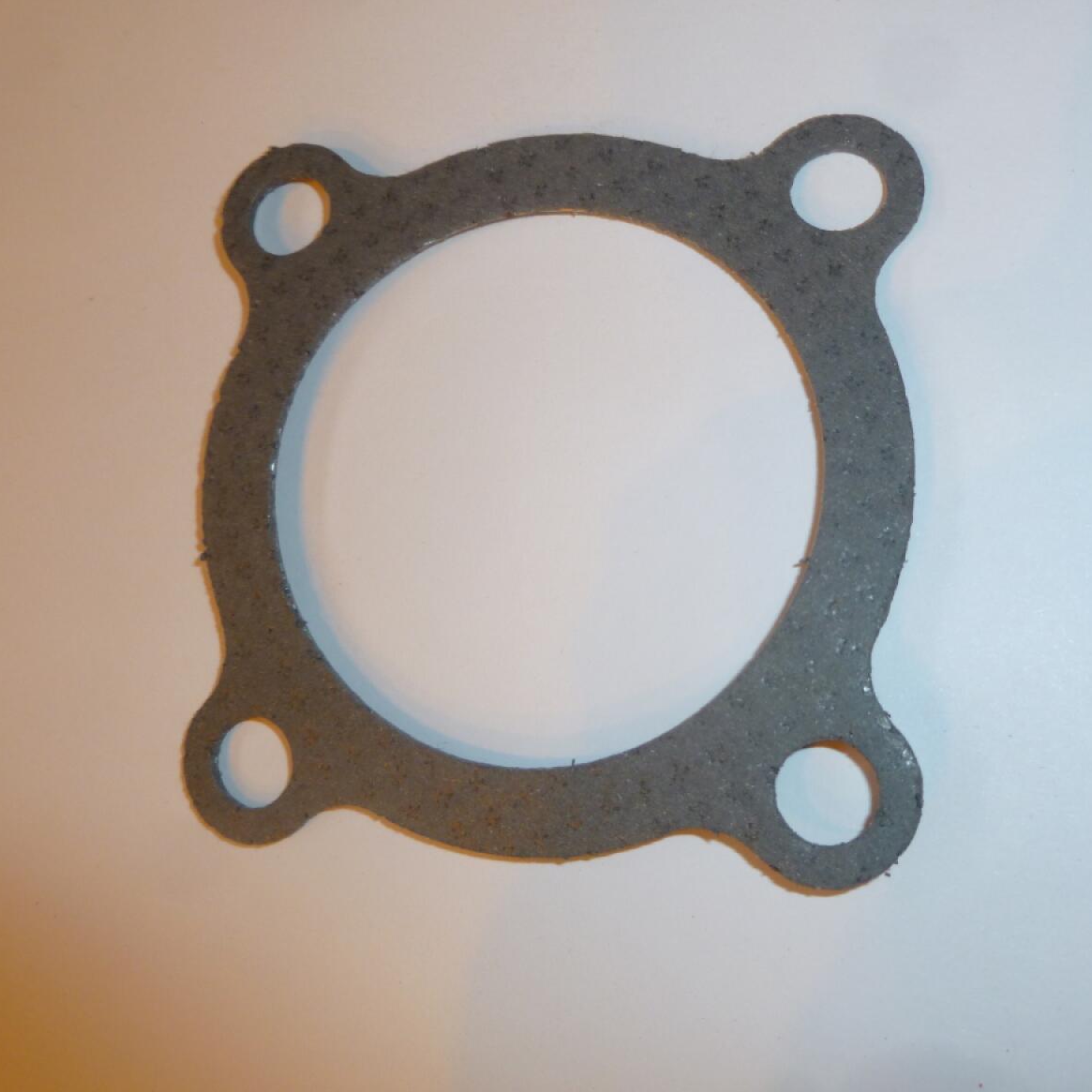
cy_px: 561
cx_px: 624
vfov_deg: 48.4
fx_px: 1213
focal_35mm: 34
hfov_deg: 48.3
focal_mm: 5
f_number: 3.3
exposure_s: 1/30
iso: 100
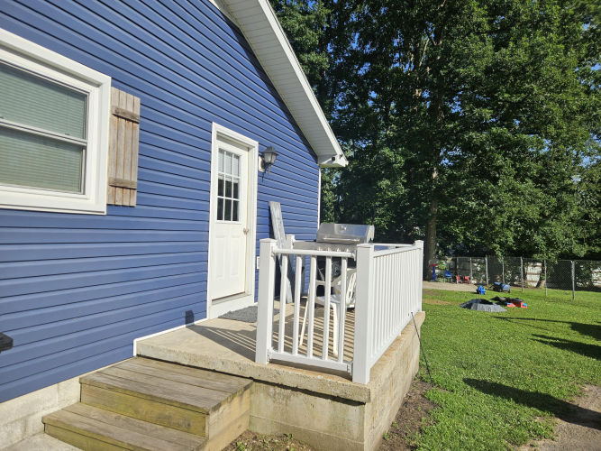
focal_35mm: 23
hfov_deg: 73.9
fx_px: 399
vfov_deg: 58.9
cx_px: 300
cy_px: 226
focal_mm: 5.4
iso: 25
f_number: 1.8
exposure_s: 1/2371
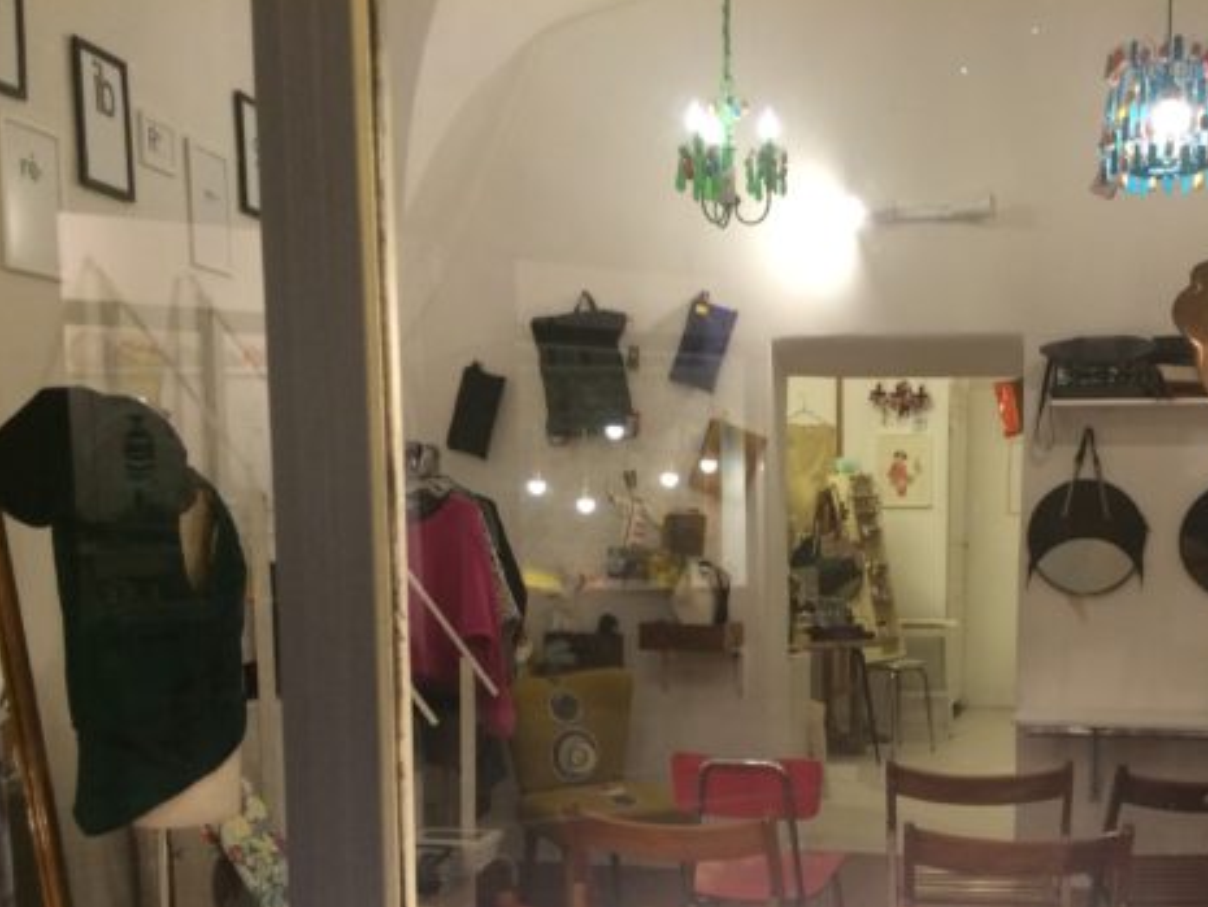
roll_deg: -0.9
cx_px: 866
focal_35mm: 44
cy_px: 680
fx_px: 1536
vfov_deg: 32.3
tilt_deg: -9.5
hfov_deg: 42.0
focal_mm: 4.15
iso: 200
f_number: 2.2
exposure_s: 1/33
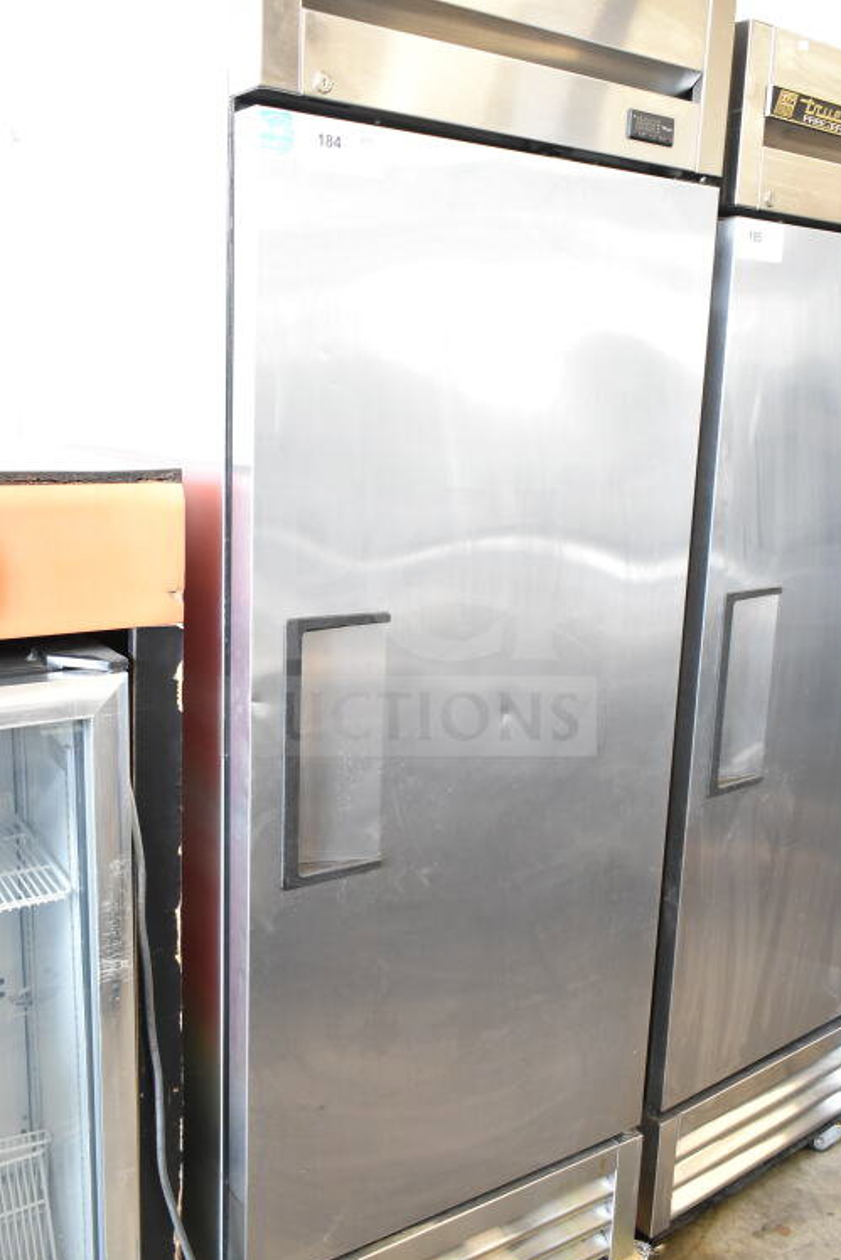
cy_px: 622
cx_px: 406
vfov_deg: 57.2
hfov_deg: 40.0
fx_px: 1156
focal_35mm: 33
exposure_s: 1/50
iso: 1600
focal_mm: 18
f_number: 3.5
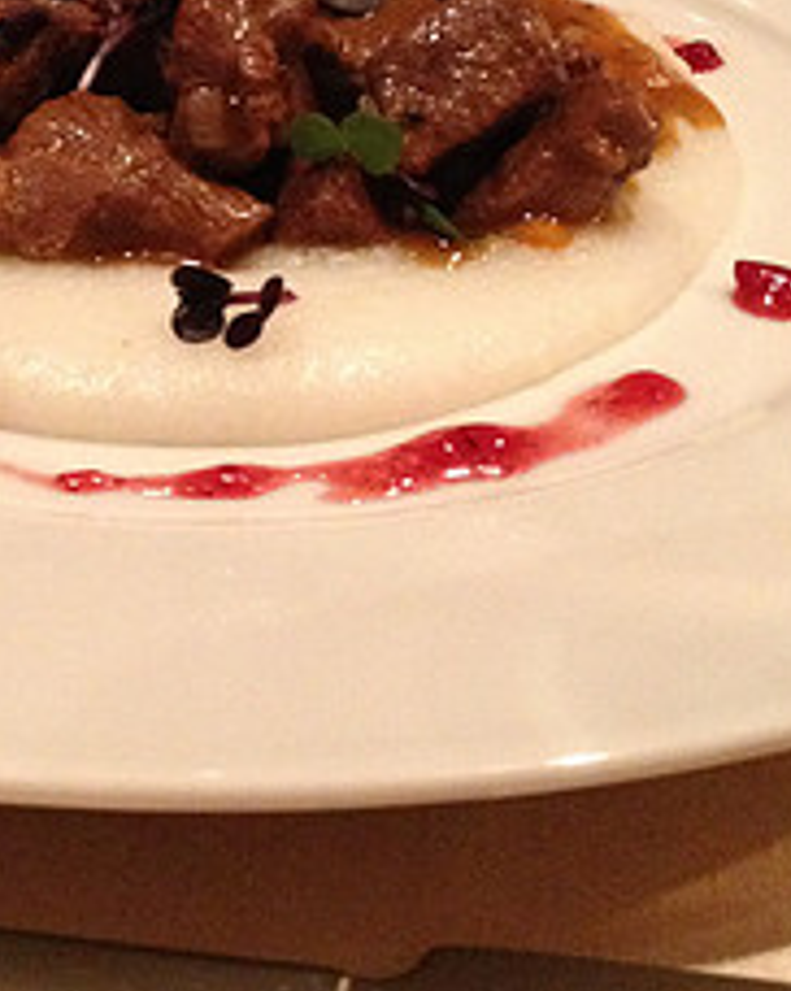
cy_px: 269
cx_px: 198
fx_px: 2549
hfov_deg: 17.5
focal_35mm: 87
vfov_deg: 21.8
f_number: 2.4
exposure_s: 1/15
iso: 400
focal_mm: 4.28
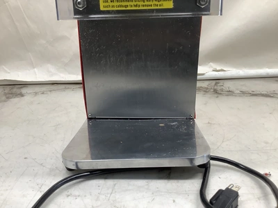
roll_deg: -0.2
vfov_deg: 45.4
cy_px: 104
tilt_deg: -20.7
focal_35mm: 31
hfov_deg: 58.4
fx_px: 249
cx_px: 139
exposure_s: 1/60
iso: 64
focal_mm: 3.3
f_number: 2.4
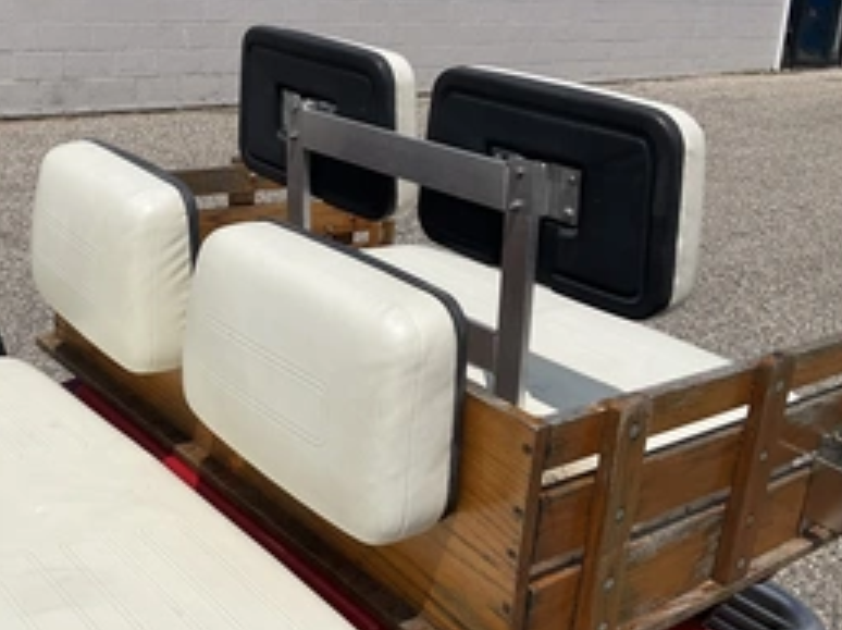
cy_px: 287
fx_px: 1094
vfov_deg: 32.1
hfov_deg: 41.4
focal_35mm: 45
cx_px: 264
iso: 25
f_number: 1.8
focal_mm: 3
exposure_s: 1/6536
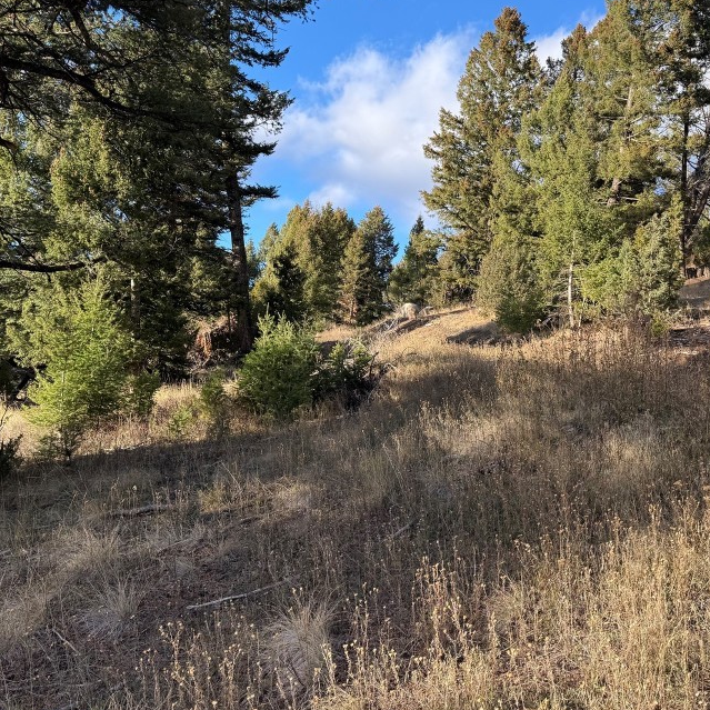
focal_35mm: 34
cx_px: 460
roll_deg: -5.4
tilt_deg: +4.3
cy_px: 348
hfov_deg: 47.8
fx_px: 789
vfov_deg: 48.4
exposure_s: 1/735
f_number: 1.78
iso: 80
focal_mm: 6.76
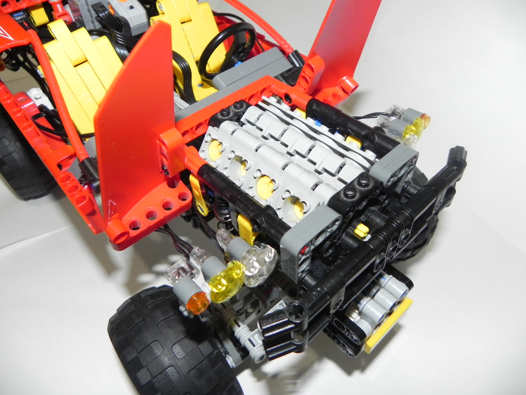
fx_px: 395
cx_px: 263
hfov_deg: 67.3
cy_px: 198
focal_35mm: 26
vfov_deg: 53.1
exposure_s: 1/30
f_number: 2.8
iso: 200
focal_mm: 4.6
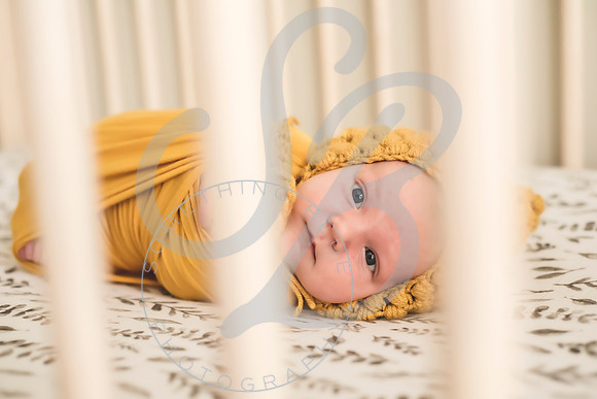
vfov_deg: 27.0
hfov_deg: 39.6
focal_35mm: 50
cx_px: 298
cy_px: 200
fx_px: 829
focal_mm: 50
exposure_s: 1/160
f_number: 2.8
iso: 3200
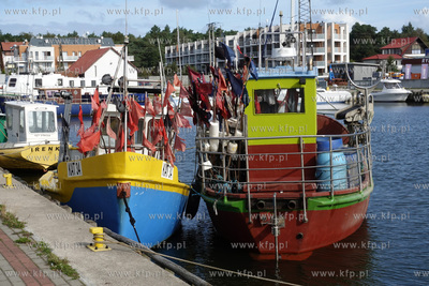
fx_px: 763
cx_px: 214
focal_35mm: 64
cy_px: 143
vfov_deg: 21.3
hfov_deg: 31.4
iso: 250
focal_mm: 23.34
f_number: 11
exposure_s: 1/200
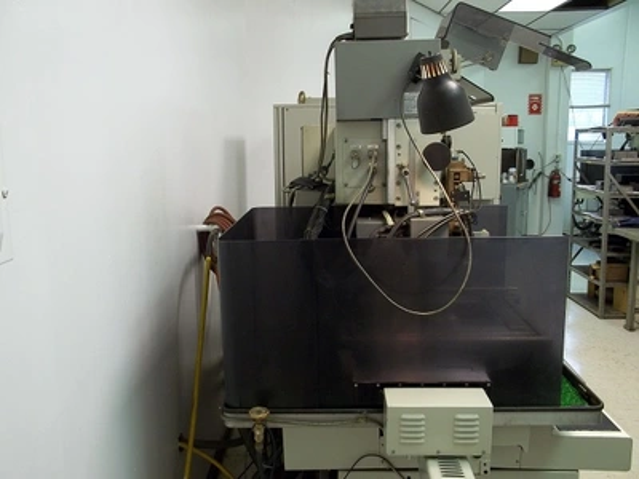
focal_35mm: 33
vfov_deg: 42.9
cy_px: 240
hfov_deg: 55.4
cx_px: 320
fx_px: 609
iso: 160
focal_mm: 5.9
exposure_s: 1/25
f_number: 3.3
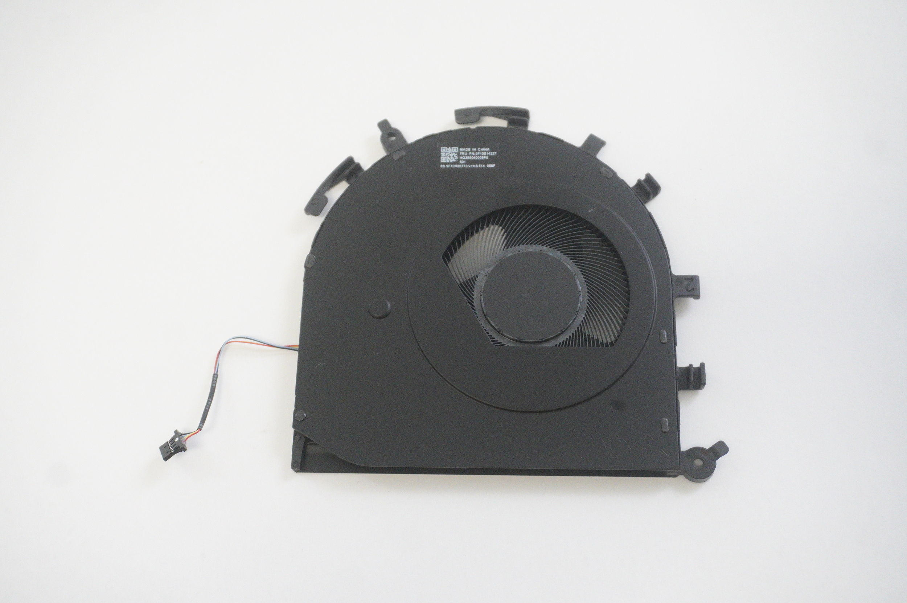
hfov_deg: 43.6
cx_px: 454
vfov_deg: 29.8
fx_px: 1133
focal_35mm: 45
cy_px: 302
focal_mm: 30
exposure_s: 1/200
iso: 5000
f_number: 5.6
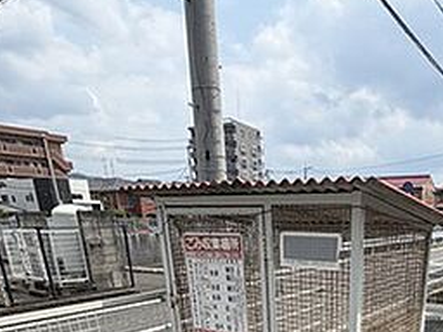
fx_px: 448
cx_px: 322
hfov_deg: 50.8
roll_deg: +0.9
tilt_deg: -21.4
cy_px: 403
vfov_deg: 33.0
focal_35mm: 35
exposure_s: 1/820
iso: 20
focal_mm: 2.22
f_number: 2.2
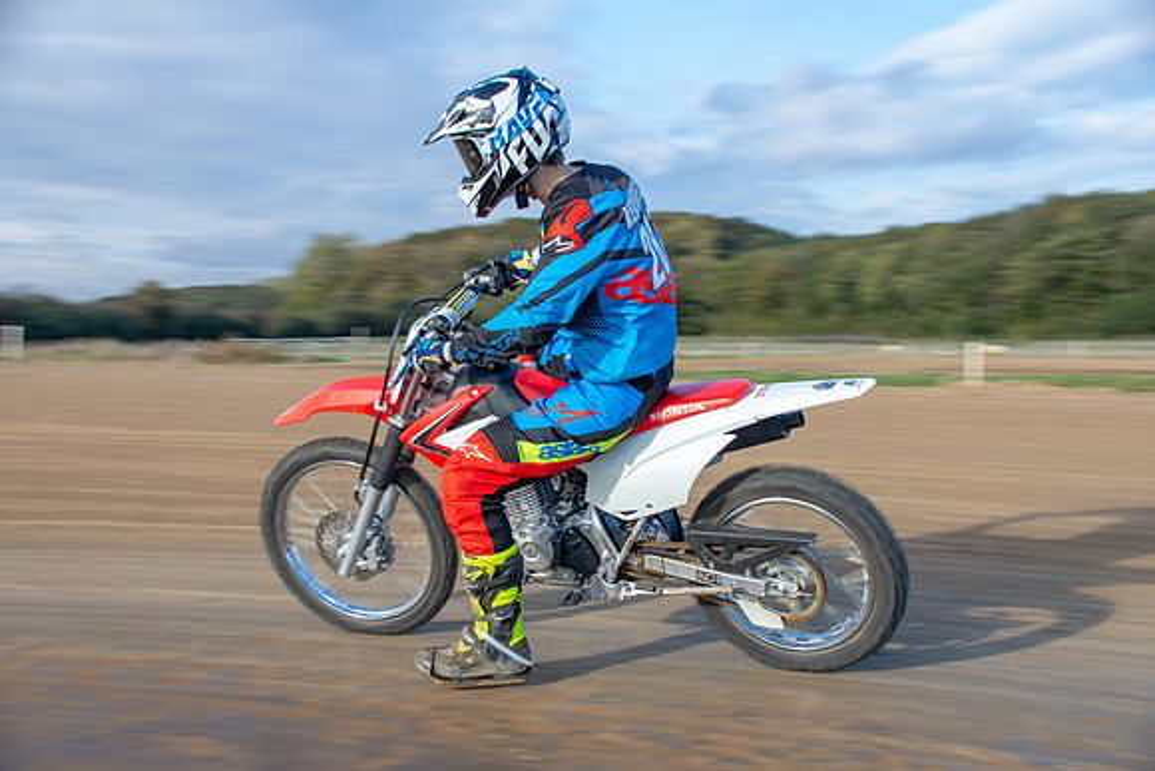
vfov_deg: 28.1
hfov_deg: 41.1
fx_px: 1540
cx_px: 578
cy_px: 386
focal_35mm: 48
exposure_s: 1/250
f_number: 6.3
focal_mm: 32
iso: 200
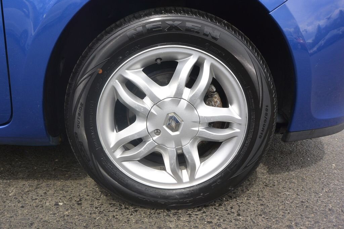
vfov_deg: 45.0
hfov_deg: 63.7
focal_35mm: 29
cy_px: 114
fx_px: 277
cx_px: 172
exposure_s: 1/500
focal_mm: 11
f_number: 5.6
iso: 160
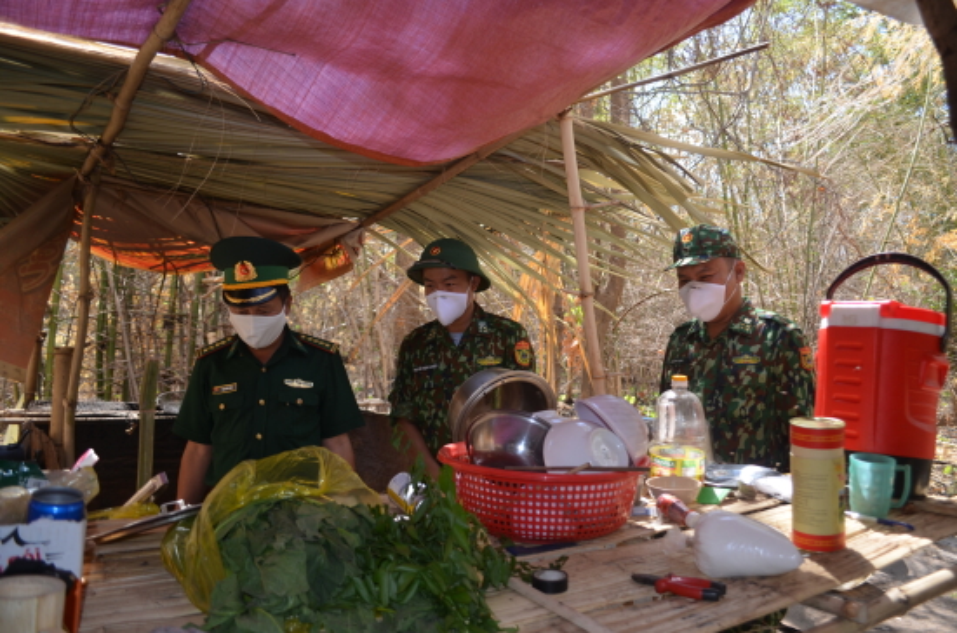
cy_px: 316
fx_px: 716
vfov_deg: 47.7
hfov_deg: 67.5
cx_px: 478
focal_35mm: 27
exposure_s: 1/200
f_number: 3.5
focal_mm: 18
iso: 110
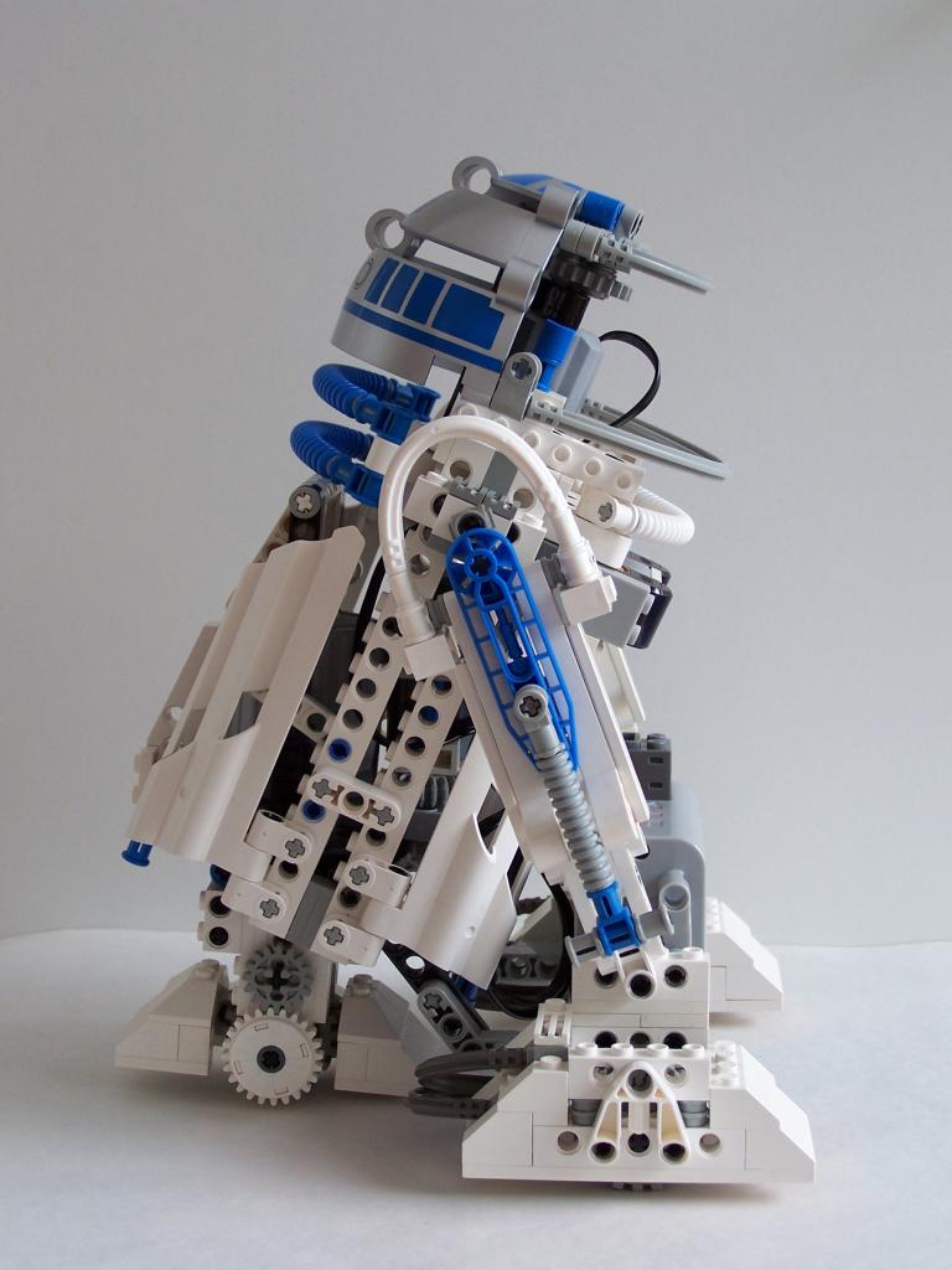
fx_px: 2457
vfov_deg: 29.0
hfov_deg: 21.9
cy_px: 635
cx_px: 476
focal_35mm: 67
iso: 80
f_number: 3.2
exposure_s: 1/60
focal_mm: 11.1
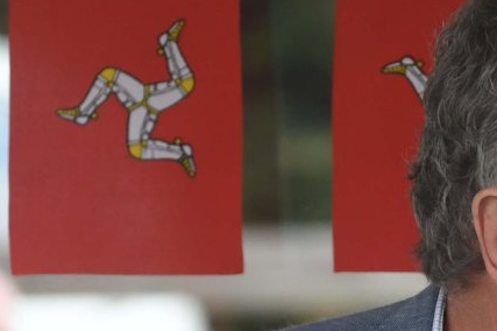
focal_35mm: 1152
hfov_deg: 1.8
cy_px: 558
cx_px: 784
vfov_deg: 1.2
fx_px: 15891
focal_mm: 160
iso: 640
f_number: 4.5
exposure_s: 1/1600
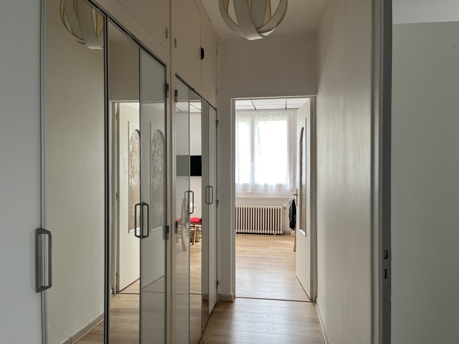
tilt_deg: -0.1
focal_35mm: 26
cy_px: 172
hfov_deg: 67.3
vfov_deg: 53.1
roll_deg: +0.1
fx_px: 345
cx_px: 230
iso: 50
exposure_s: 1/122
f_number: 1.6
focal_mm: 5.1
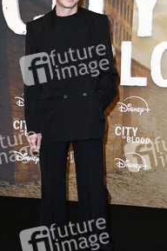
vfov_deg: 21.0
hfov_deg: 14.1
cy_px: 109
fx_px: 677
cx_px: 90
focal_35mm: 97
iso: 1000
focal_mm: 70
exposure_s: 1/320
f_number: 5.6
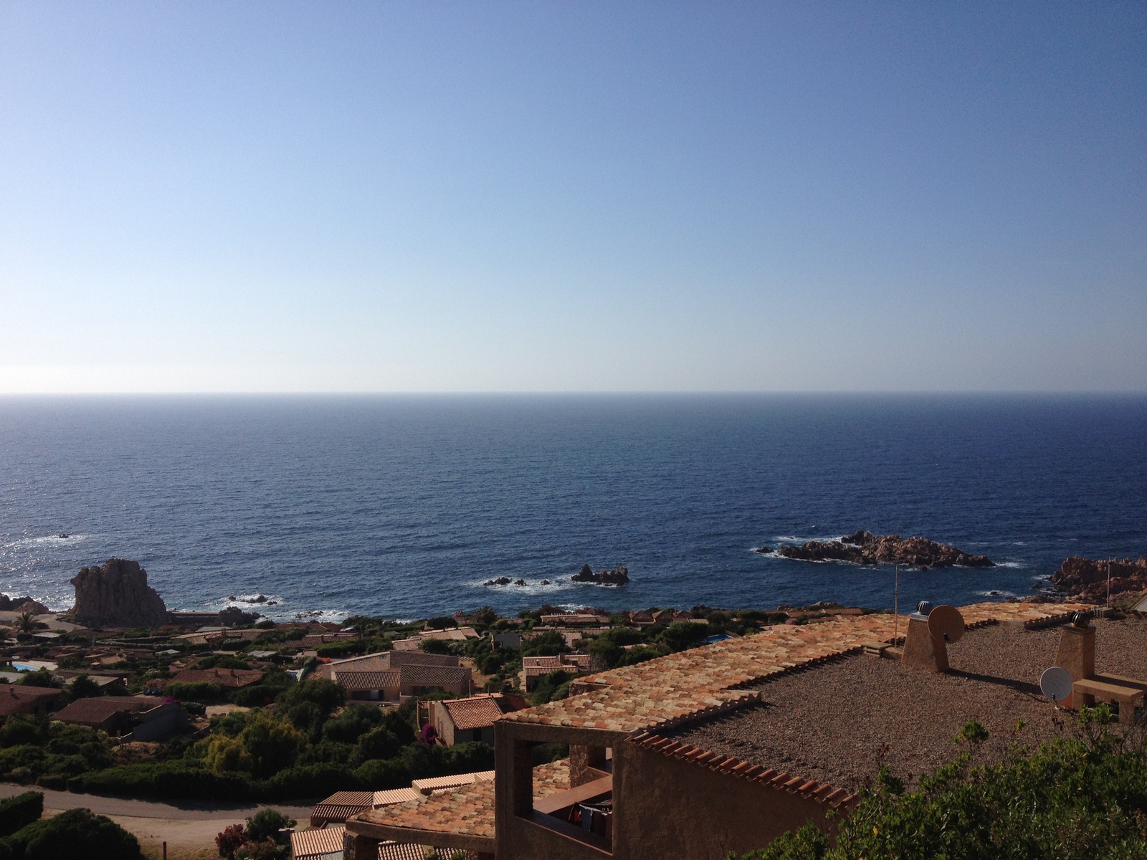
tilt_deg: -4.7
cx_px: 574
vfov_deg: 40.7
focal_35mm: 35
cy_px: 430
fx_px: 1160
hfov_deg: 52.6
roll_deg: +0.7
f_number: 2.4
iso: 50
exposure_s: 1/3690
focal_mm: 4.28
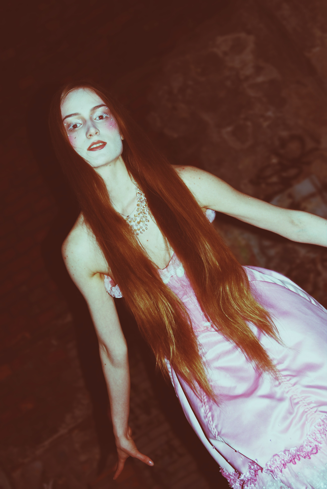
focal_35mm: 68
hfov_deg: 20.2
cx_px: 164
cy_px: 244
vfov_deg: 29.8
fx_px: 917
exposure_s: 1/60
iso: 400
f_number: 5.6
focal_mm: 45
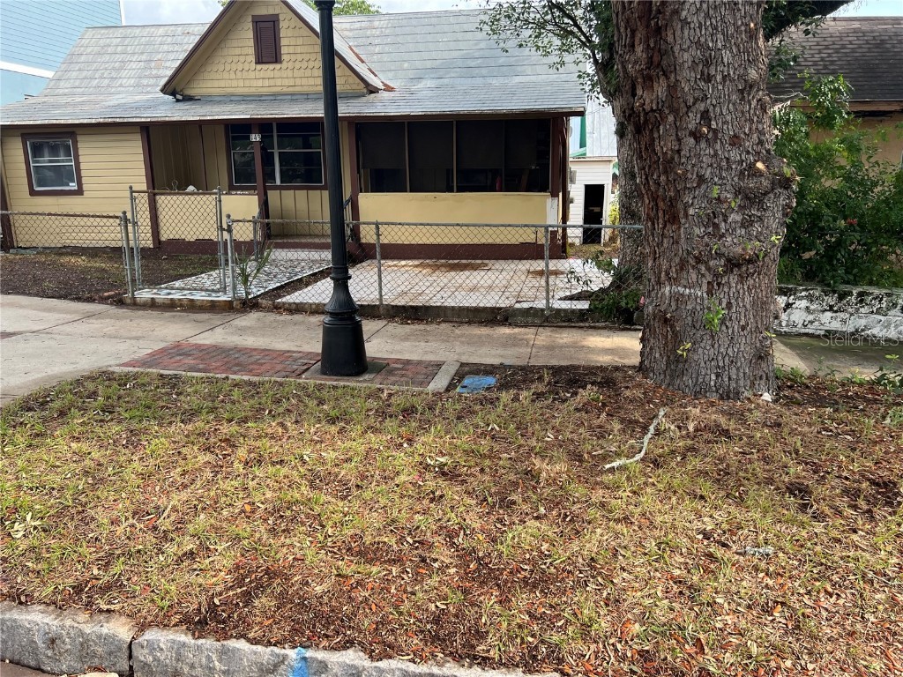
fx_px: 678
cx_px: 452
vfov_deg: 53.1
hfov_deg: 67.3
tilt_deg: -13.1
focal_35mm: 26
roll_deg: +0.2
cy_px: 338
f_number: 1.5
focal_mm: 5.7
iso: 50
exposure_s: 1/859
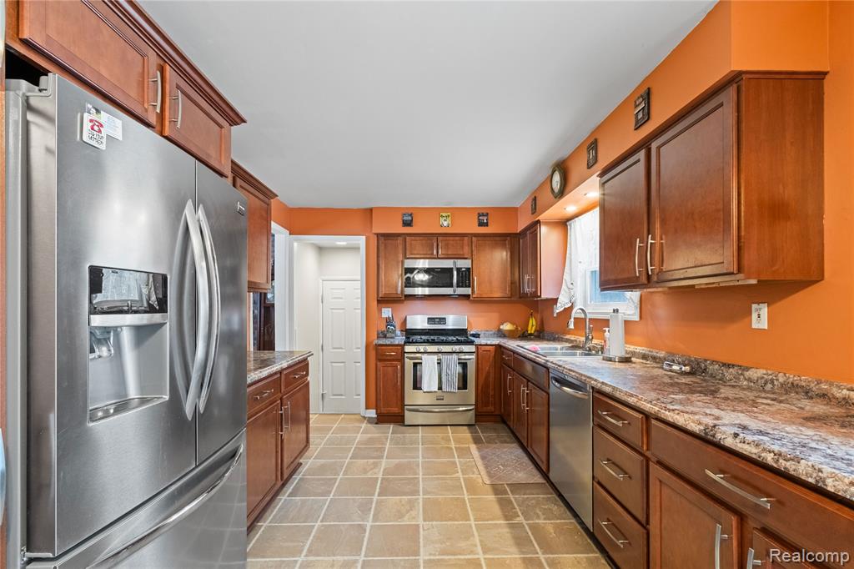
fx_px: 356
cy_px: 284
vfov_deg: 77.3
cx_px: 427
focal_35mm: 15
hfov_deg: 100.4
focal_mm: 10
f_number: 7.1
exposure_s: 1
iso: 800
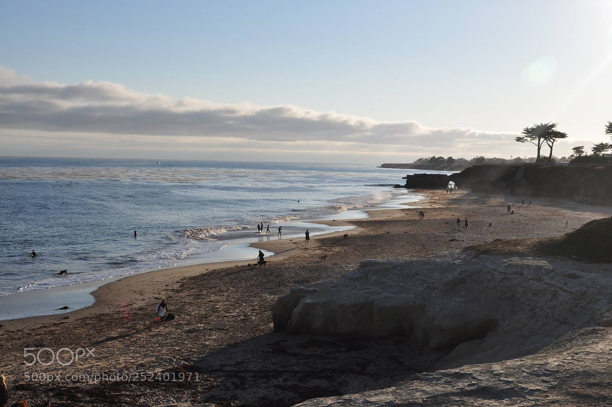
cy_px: 204
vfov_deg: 29.8
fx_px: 764
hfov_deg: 43.6
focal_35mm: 45
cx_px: 306
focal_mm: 30
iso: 200
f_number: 11
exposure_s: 1/500
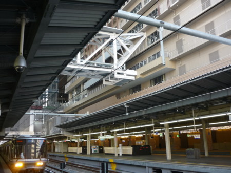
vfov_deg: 43.0
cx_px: 116
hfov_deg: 55.3
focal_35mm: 33
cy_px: 86
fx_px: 220
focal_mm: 5.5
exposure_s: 1/100
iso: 100
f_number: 2.8
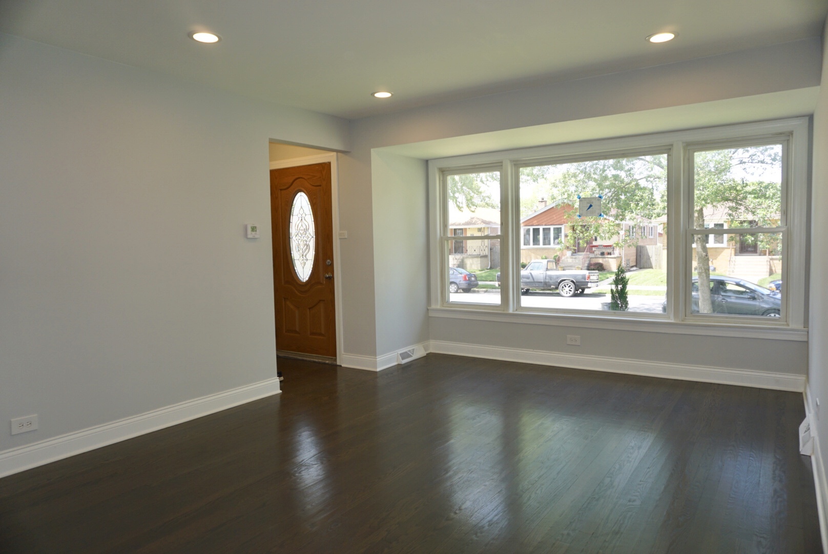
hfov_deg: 73.7
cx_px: 414
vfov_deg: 53.2
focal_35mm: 24
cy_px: 277
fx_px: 552
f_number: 4
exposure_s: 1/160
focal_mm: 16
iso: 200
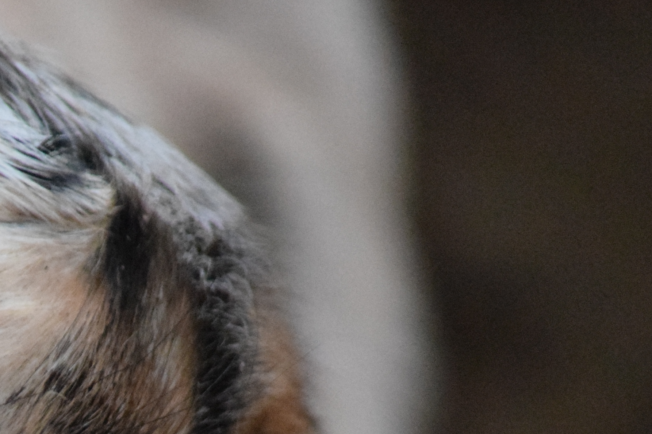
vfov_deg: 1.4
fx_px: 18251
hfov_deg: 2.0
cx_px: -361
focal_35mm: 1008
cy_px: 708
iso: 6400
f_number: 5
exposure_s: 1/250
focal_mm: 200
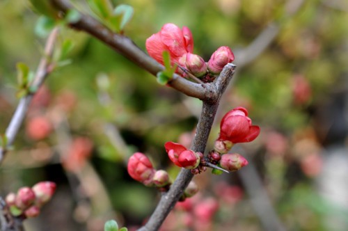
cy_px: 116
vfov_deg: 22.6
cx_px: 174
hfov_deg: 33.4
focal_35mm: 60
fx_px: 579
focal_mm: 40
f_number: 6.3
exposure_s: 1/160
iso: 200
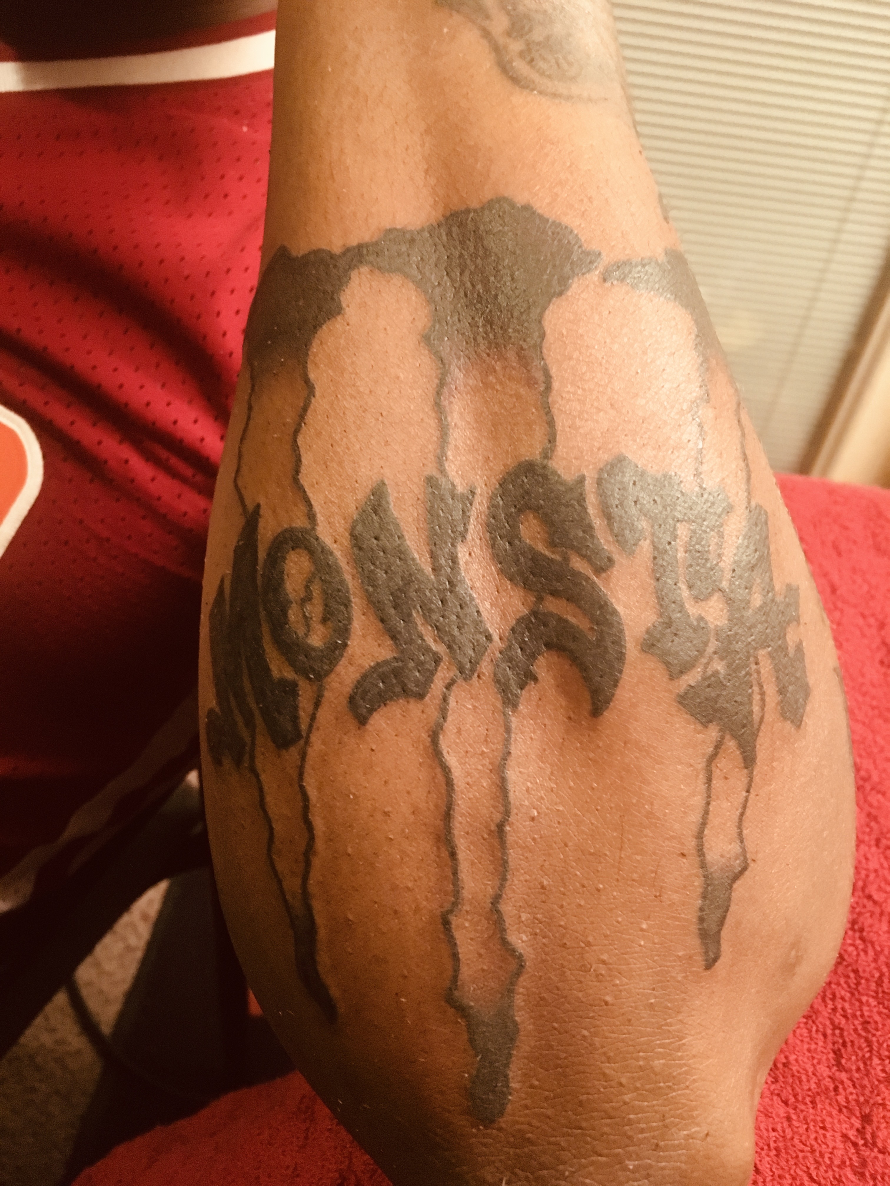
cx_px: 445
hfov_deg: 48.2
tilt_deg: -42.0
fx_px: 994
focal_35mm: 29
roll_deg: -9.0
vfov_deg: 61.7
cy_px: 593
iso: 320
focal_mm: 4.15
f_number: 2.2
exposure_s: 1/15
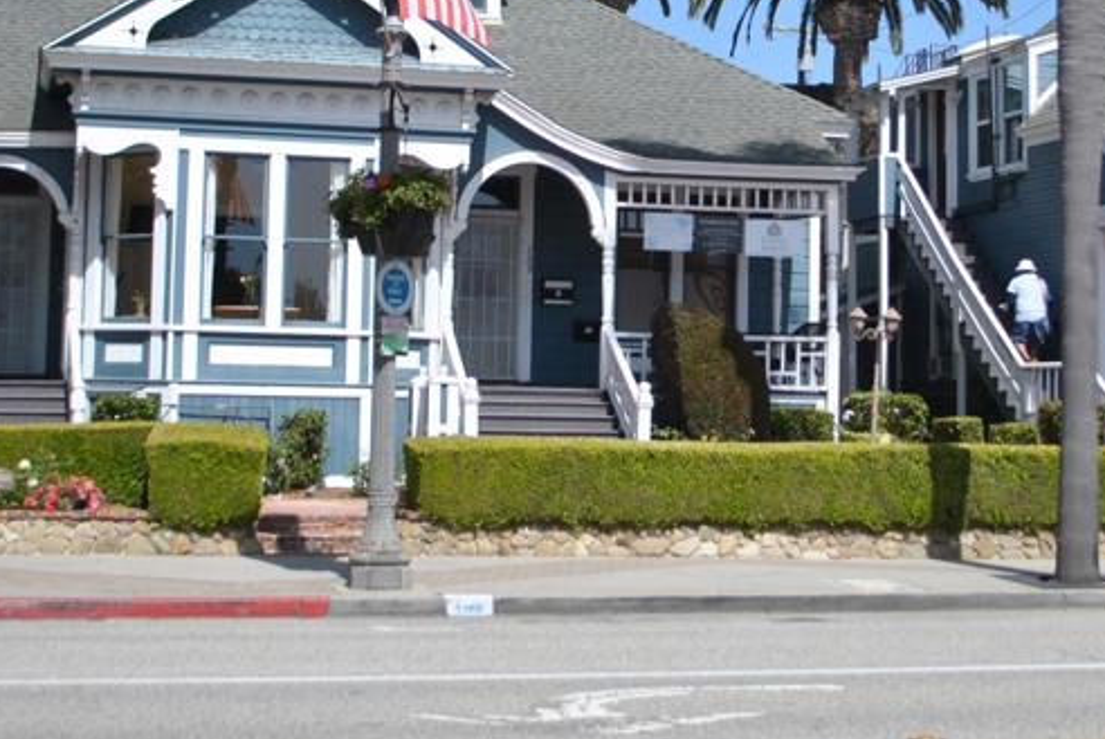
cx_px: 672
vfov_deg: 18.1
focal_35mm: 75
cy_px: 179
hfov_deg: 26.9
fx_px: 2304
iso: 100
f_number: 4
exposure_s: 1/1250
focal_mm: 24
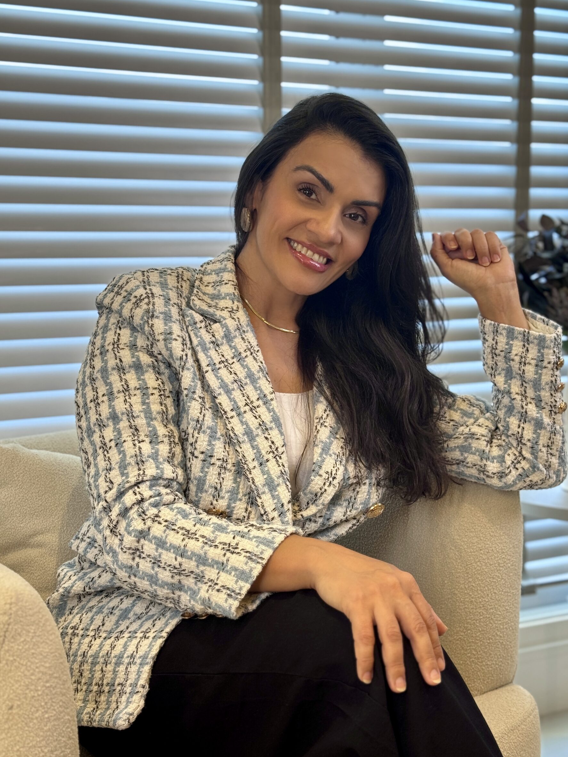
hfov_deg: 28.0
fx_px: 1138
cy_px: 368
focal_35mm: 52
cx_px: 297
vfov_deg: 36.8
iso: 50
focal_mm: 6.76
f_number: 1.78
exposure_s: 1/121
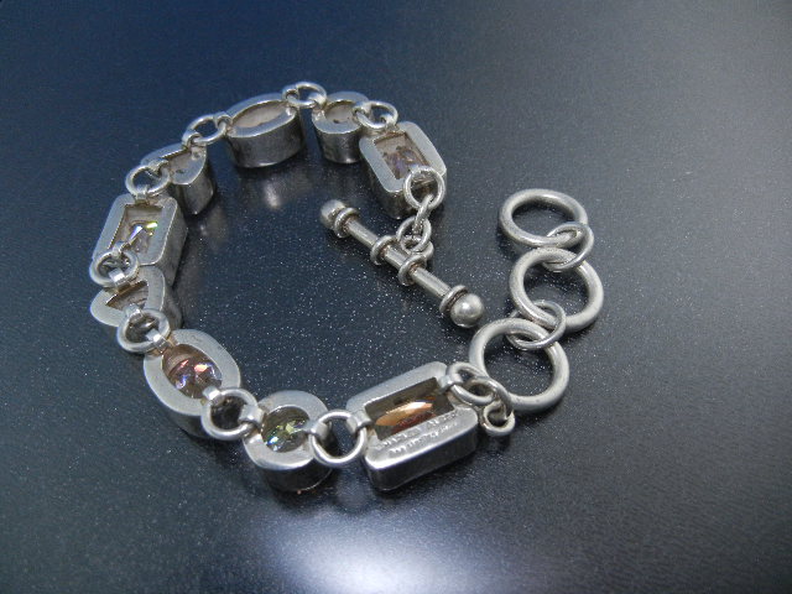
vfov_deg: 46.8
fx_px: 686
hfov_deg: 60.0
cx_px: 396
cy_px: 297
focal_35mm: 30
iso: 511
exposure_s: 1/30
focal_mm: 5.4
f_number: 7
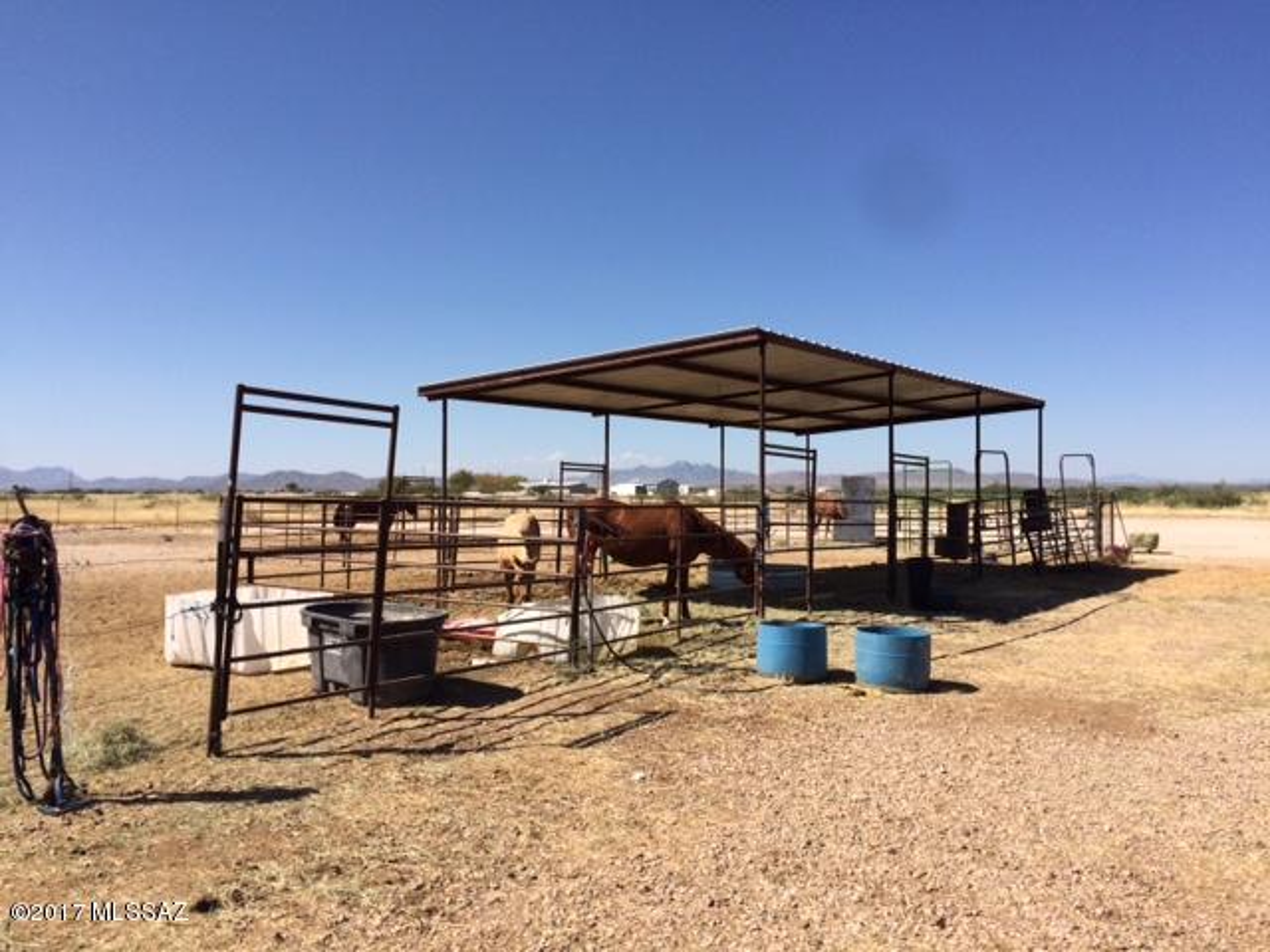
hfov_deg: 61.7
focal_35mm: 29
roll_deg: -0.5
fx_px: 1064
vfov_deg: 48.2
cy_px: 476
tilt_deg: -0.6
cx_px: 635
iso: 32
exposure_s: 1/2740
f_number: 2.2
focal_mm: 4.15
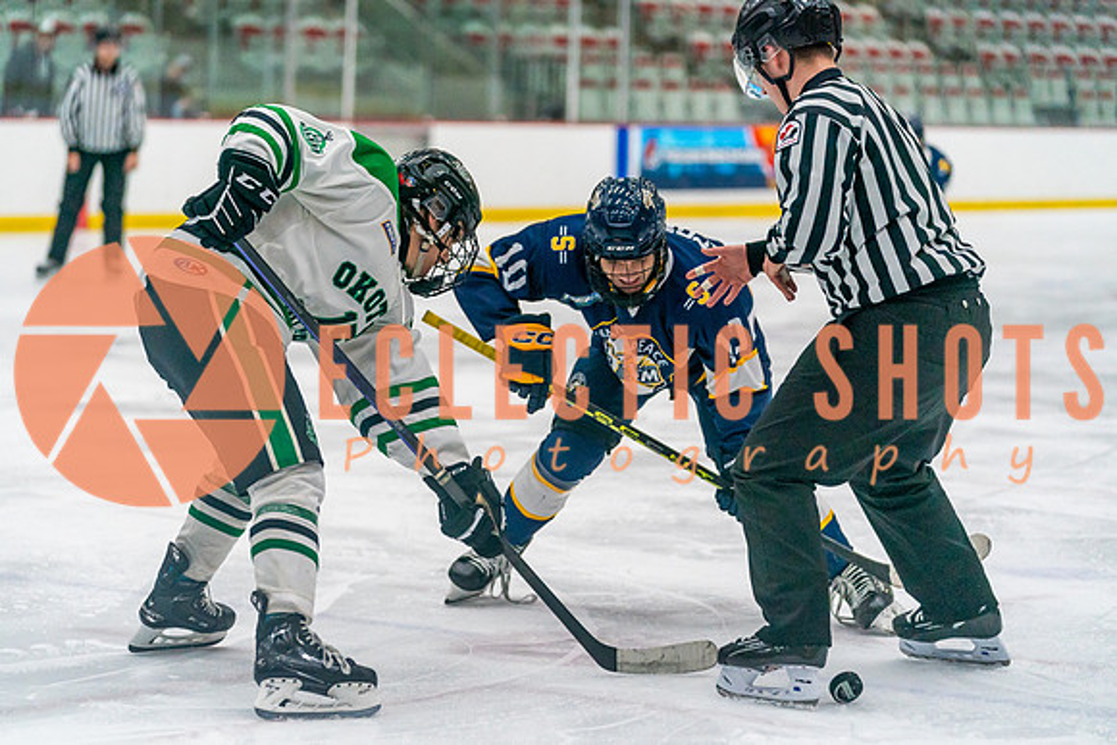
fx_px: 3906
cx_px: 511
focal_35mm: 126
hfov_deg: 16.3
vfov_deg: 10.9
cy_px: 404
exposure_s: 1/1600
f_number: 2.8
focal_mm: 116
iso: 4000
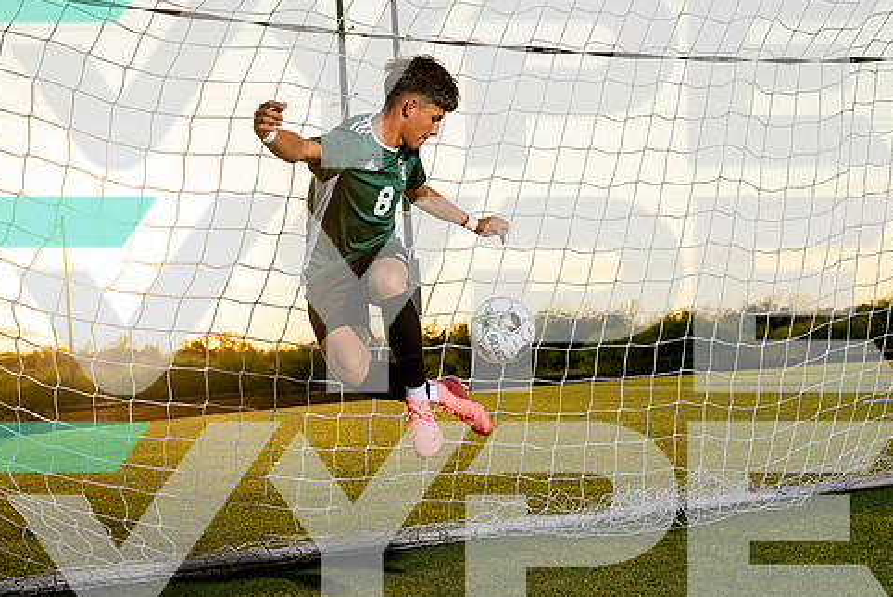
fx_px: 1415
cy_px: 296
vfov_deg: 23.8
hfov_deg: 35.0
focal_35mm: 57
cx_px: 435
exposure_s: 1/1250
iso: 200
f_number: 4.5
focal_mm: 46
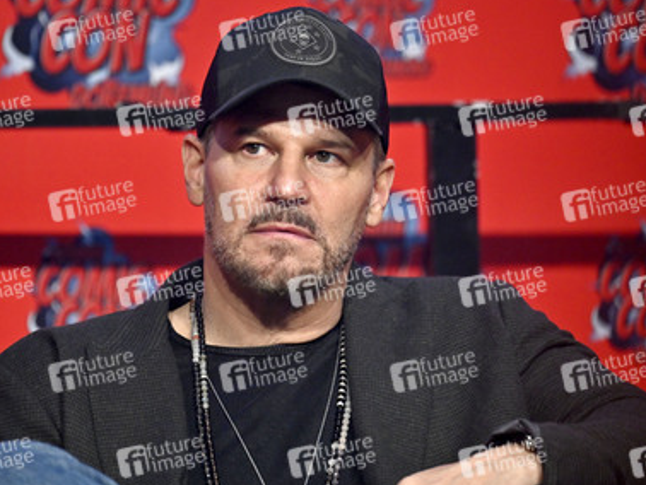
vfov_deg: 3.3
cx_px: 286
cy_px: 244
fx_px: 8553
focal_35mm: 458
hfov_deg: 4.3
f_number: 4.5
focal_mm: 400
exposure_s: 1/500
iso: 2500
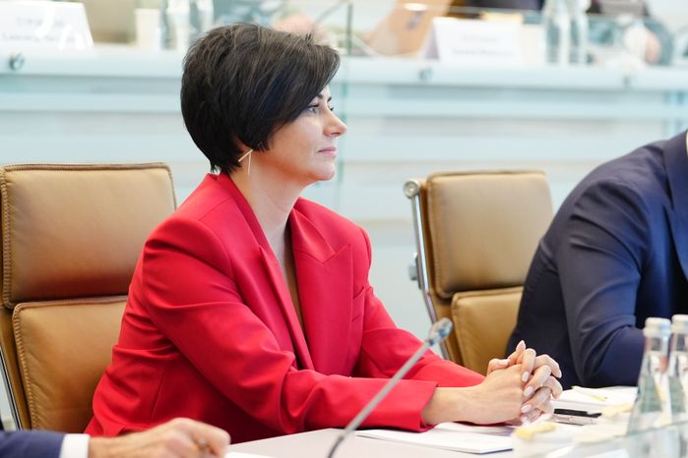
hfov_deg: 11.6
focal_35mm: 177
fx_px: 3382
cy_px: 229
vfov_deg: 7.8
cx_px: 344
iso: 2500
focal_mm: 118
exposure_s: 1/160
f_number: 3.5
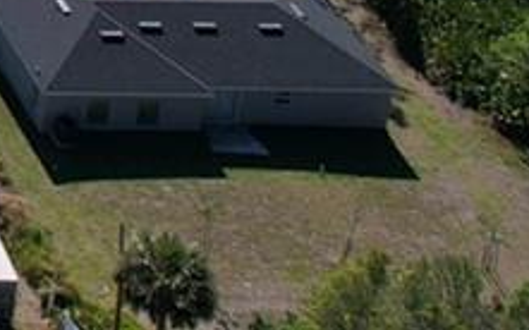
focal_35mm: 162
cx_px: -1070
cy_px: -942
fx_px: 2335
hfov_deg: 9.8
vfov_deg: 6.6
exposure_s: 1/2500
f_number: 2.8
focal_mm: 8.38
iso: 100
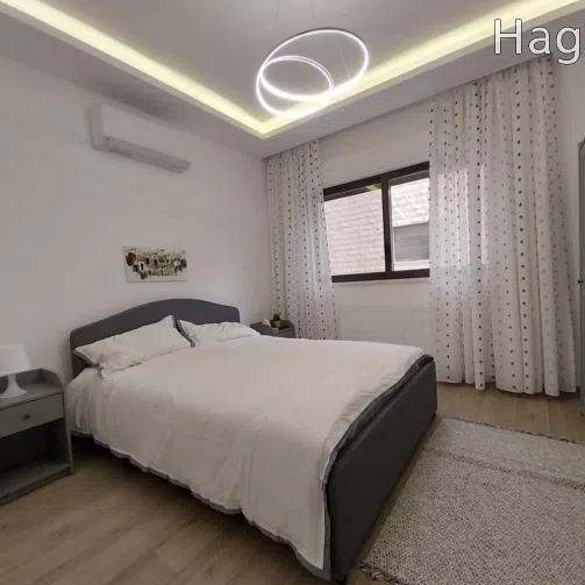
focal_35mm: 16
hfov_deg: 87.4
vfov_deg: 87.4
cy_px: 298
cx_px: 295
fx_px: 306
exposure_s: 1/50
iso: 100
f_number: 2.2
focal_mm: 1.3
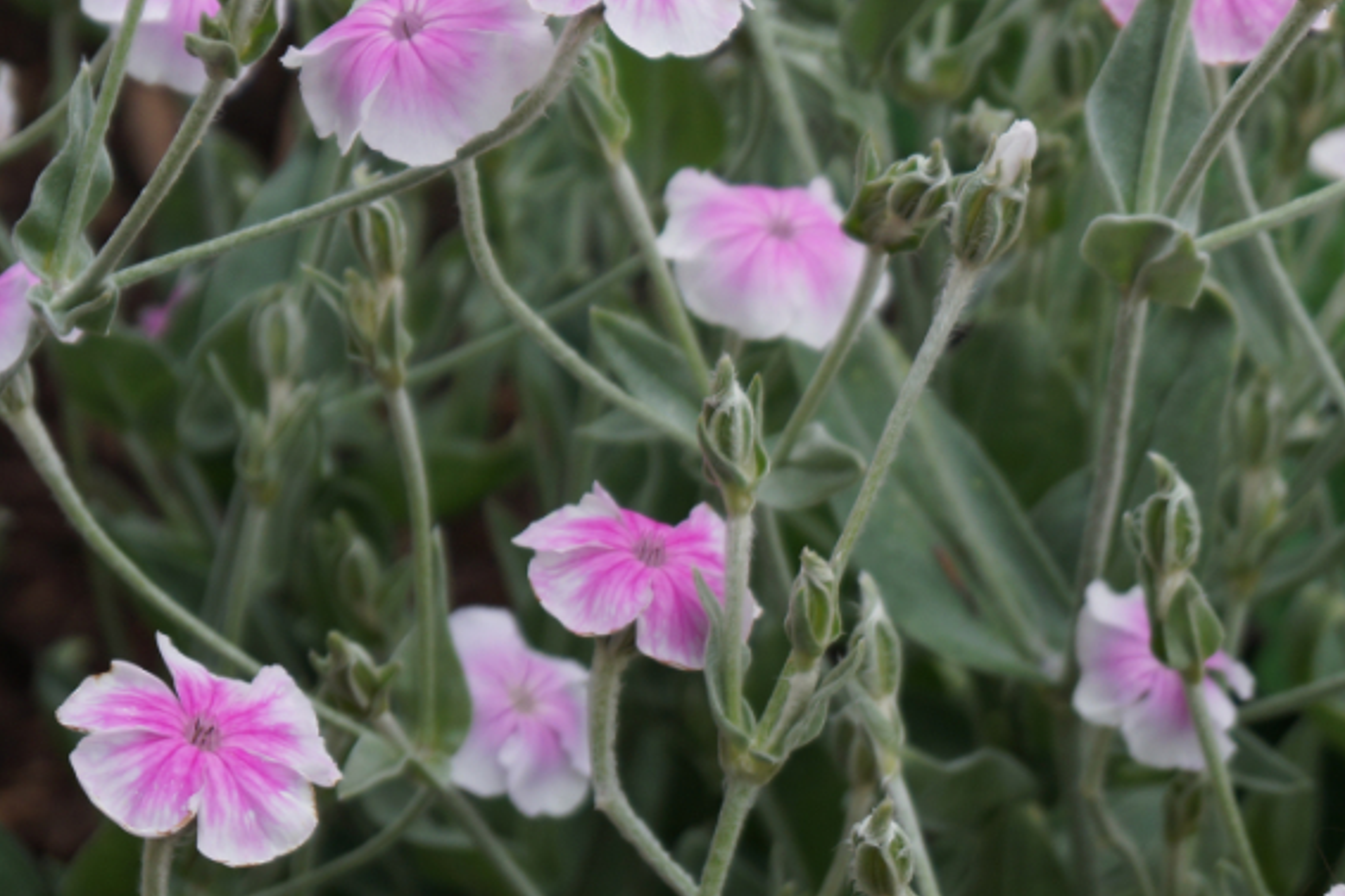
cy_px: -7
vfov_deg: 7.8
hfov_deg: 11.7
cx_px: 787
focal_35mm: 175
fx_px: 6538
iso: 125
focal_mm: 55
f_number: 5.6
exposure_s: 1/160
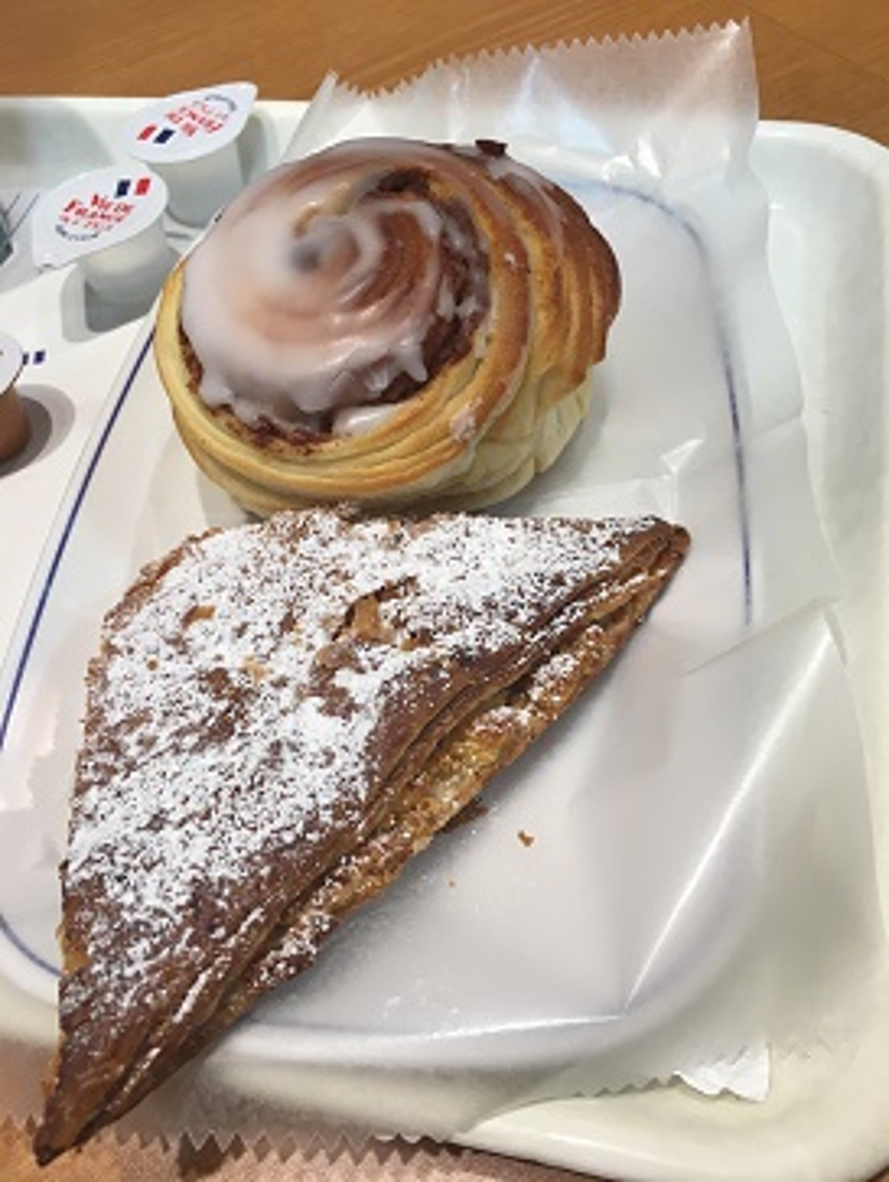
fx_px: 991
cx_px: 444
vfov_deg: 61.6
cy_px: 591
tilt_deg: -54.7
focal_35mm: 29
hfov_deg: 48.3
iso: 25
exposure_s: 1/40
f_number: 2.2
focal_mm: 4.15
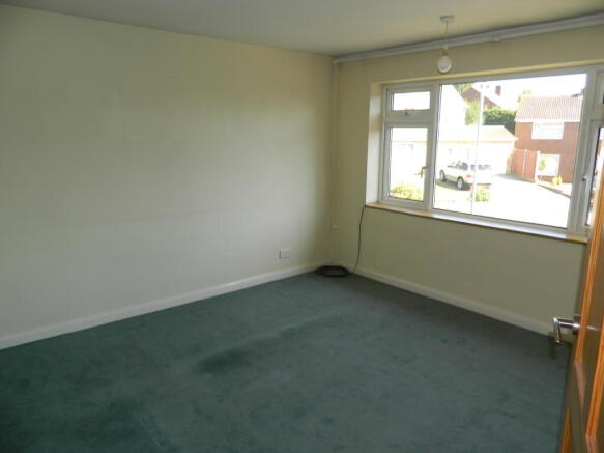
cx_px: 302
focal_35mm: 25
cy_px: 226
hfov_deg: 69.4
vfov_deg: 54.9
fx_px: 436
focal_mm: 4.5
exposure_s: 1/100
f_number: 3.1
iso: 80
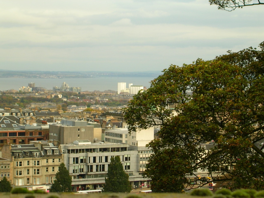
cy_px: 99
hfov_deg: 17.1
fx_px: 877
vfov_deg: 12.9
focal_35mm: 115
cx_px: 132
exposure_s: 1/102
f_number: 4.9
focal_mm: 17.4
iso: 50
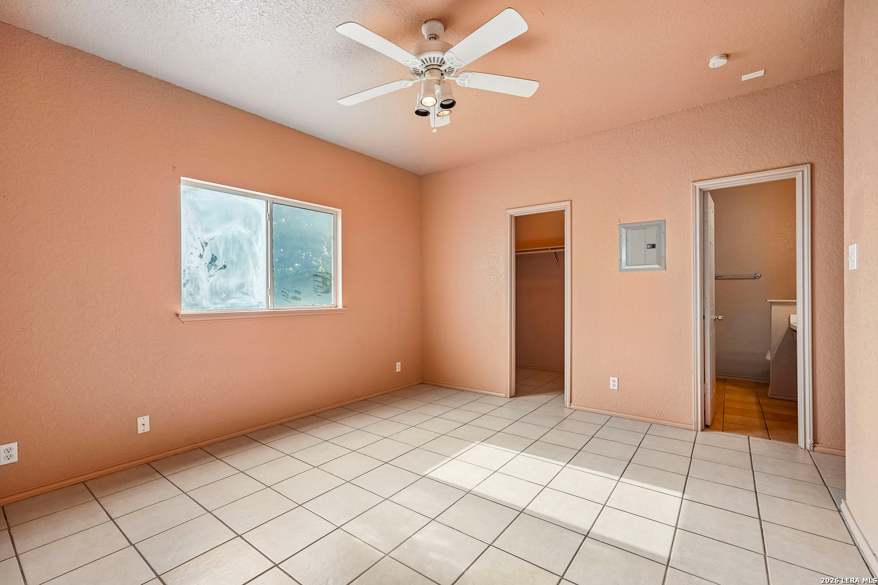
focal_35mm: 16
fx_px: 390
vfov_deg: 73.7
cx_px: 439
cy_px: 292
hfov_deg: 96.7
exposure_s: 1/30
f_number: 8
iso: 200
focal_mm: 16
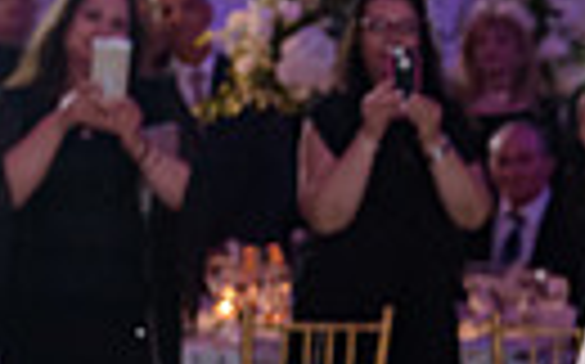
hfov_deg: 8.2
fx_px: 3982
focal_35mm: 250
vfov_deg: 5.2
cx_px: 904
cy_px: 218
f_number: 3.2
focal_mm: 55
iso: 1600
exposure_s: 1/125
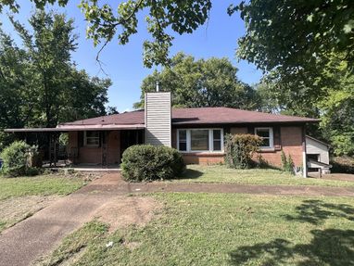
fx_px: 174
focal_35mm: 17
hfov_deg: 91.0
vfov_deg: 74.8
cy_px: 129
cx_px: 171
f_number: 1.8
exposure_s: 1/717
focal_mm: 1.57
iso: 32
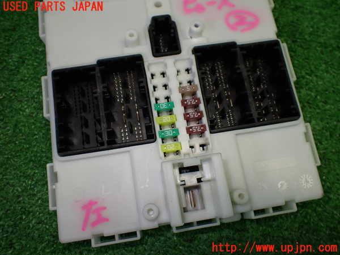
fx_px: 295
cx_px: 170
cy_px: 128
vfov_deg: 46.8
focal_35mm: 30
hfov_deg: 60.0
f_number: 2.3
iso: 160
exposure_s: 1/125
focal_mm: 5.4
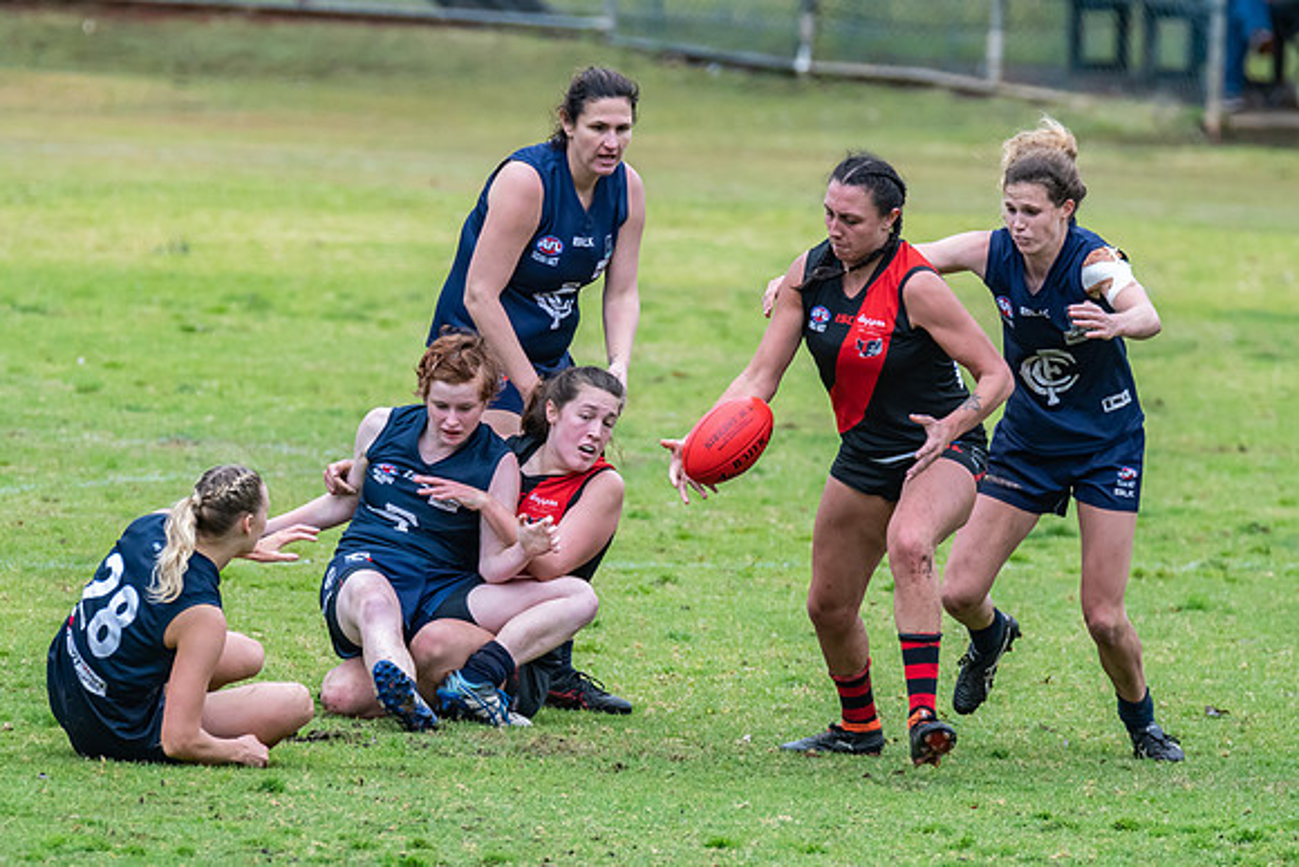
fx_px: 26605
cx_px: 539
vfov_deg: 1.9
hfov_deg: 2.8
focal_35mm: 737
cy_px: 412
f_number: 7.1
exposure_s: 1/1600
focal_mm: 420
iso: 1250
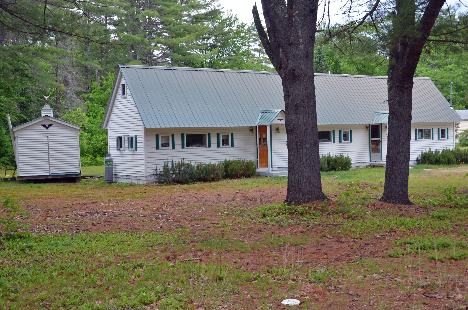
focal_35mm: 51
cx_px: 234
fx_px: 662
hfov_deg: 39.0
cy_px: 155
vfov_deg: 26.4
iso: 200
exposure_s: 1/160
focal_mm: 34
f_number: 6.3
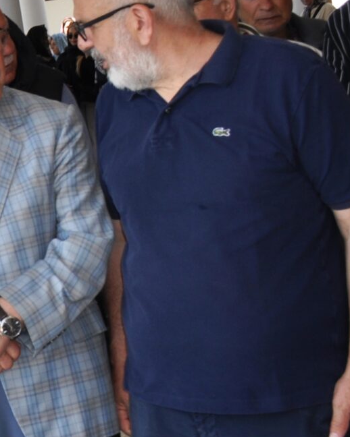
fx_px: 1295
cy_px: 37
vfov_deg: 18.8
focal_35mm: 100
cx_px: -476
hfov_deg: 12.3
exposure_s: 1/200
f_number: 7.1
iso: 200
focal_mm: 18
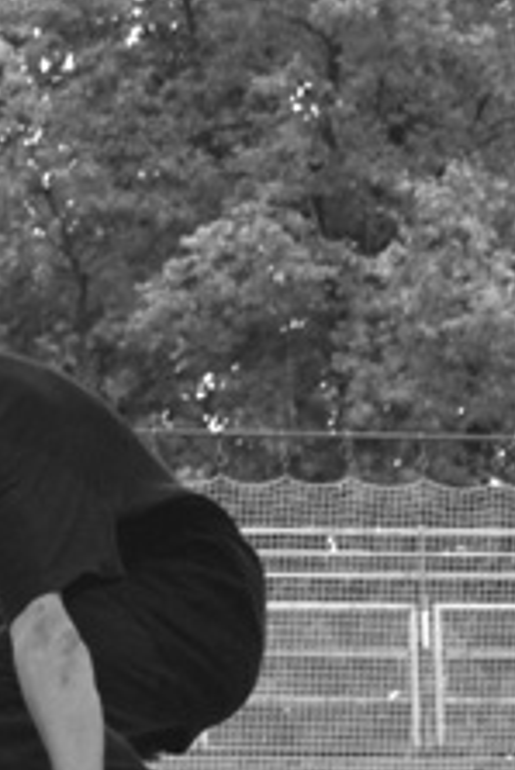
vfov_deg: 6.4
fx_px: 6748
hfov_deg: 4.3
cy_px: 1278
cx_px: -325
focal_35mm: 315
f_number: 6.3
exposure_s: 1/400
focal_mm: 60
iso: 800
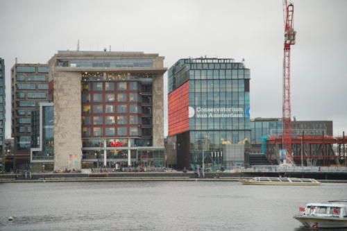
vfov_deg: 13.0
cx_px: 174
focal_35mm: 105
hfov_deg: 19.5
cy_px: 116
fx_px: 1012
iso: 250
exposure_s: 1/125
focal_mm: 105
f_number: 4
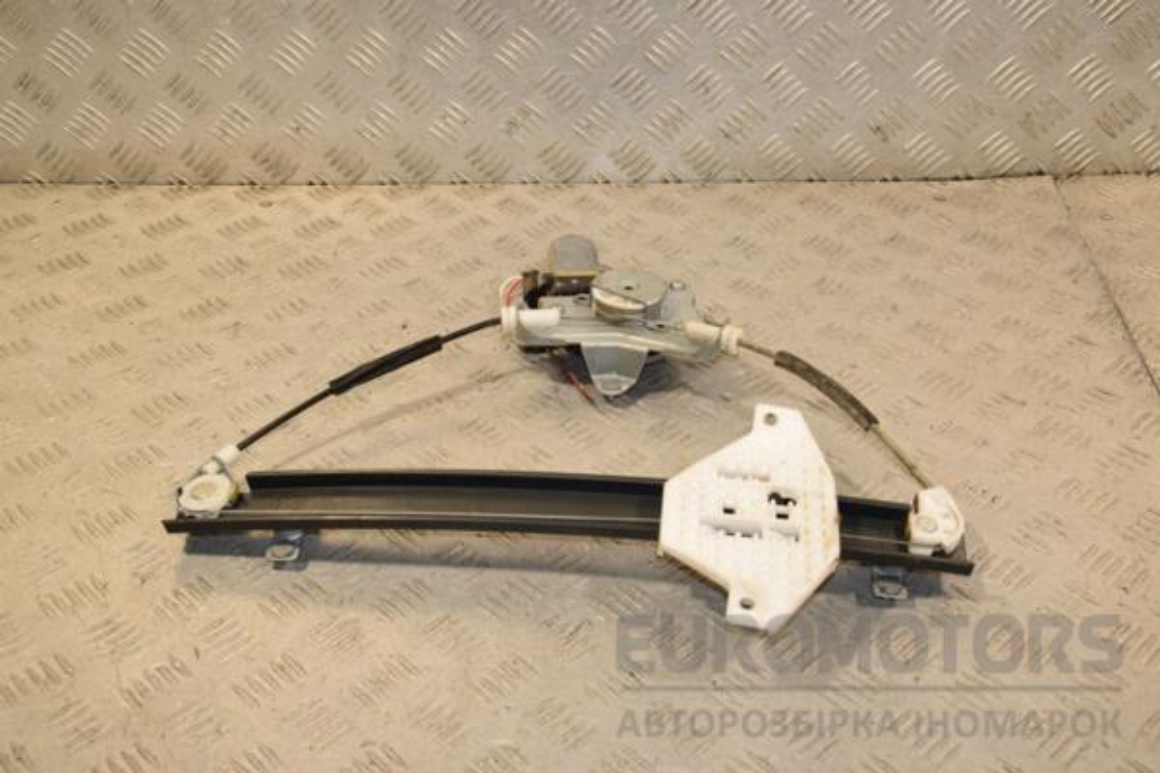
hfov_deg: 43.6
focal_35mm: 45
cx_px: 580
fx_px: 1450
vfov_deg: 29.9
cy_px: 386
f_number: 9
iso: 800
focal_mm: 30
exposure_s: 1/200
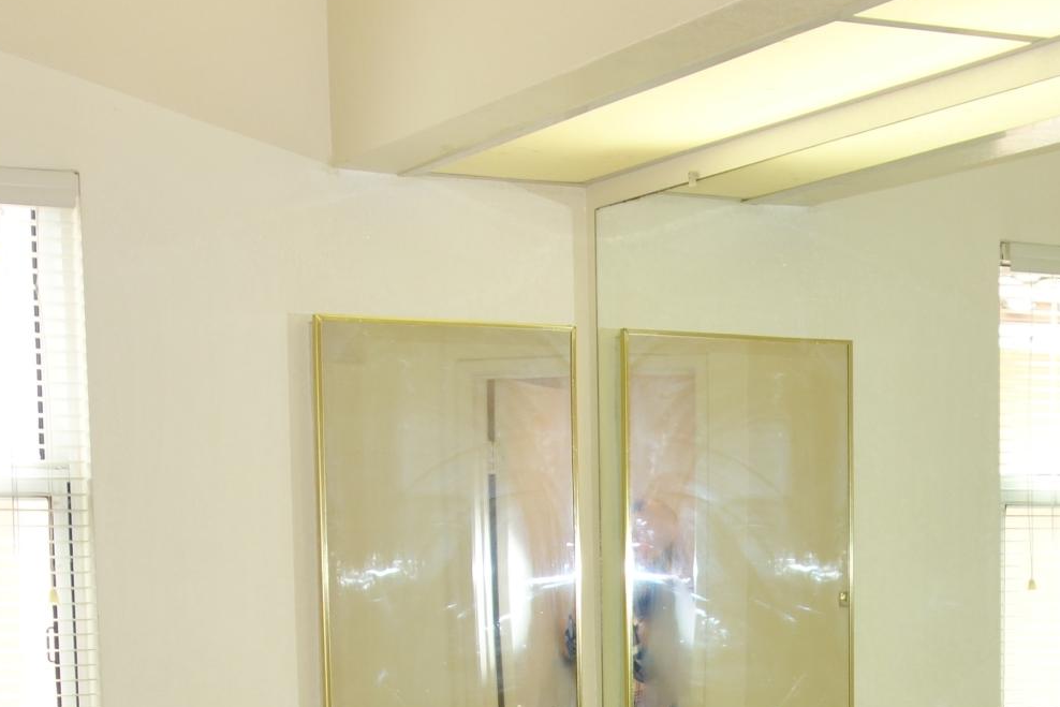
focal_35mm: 85
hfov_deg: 23.6
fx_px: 2503
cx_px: 805
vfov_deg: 15.5
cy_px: 851
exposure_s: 1/100
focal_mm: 10.4
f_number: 1.8
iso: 125
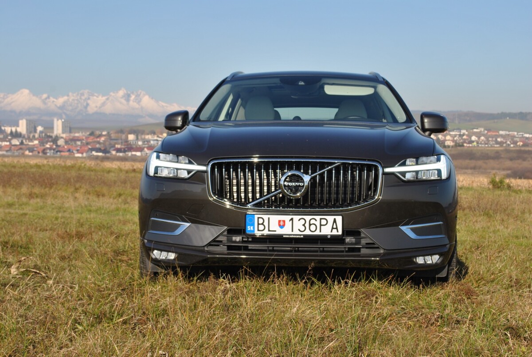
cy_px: 178
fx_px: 889
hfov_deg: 33.3
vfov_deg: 22.7
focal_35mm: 60
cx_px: 266
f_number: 8
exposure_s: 1/250
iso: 100
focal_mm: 40
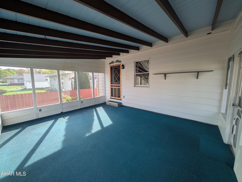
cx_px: 121
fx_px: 84
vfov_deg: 94.5
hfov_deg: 110.5
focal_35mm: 12
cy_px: 91
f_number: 1.7
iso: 53
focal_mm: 2.02
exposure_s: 1/454
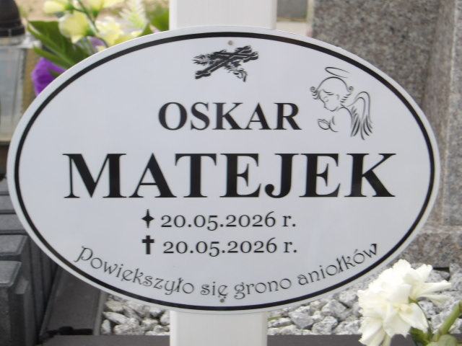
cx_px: 231
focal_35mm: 87
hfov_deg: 22.5
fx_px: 1161
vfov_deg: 17.0
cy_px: 173
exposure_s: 1/194
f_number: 5.6
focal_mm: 15.6
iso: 100
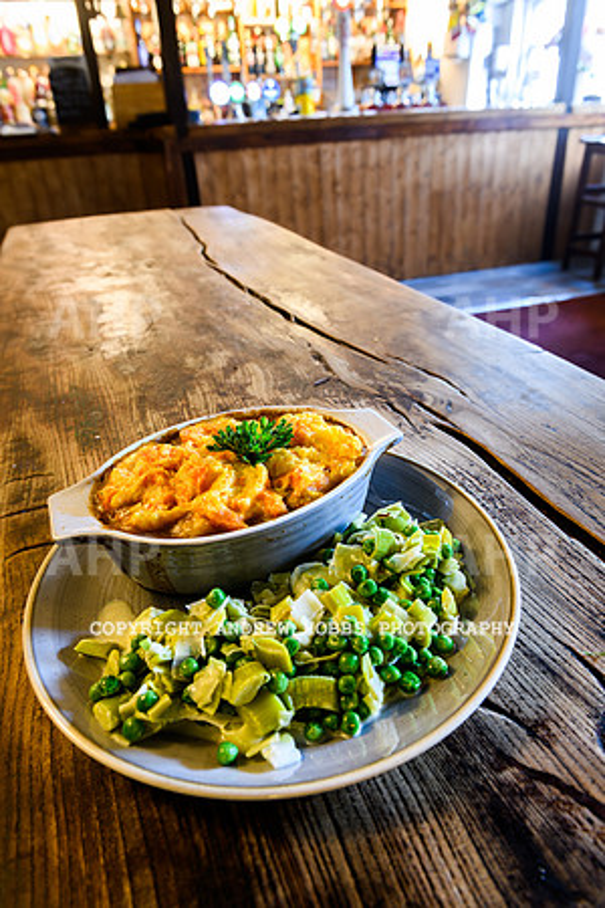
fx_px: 605
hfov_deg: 53.1
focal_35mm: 24
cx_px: 302
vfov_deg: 73.7
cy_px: 454
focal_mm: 24
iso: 64
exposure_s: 10
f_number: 8
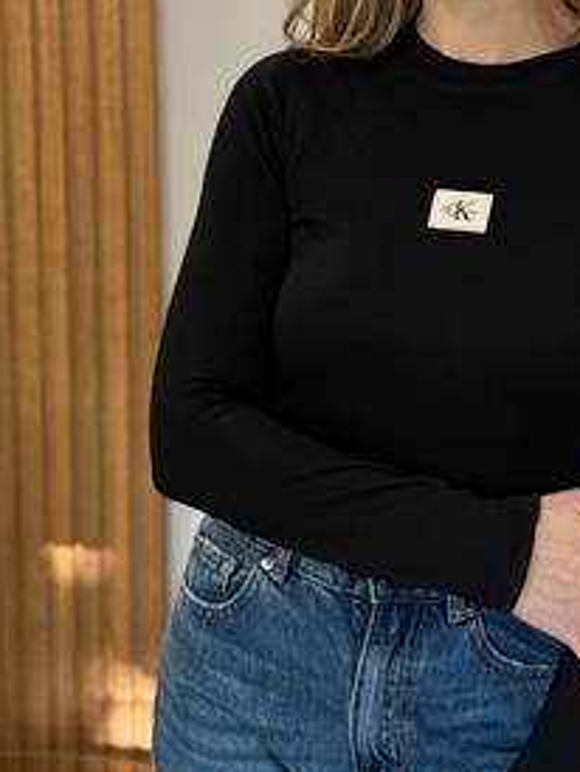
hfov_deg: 16.2
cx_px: 448
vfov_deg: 21.5
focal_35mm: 91
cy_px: 324
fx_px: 2030
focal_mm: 6.76
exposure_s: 1/60
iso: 160
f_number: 1.78
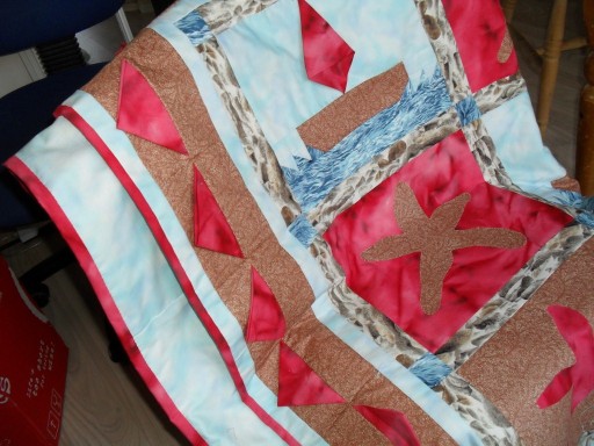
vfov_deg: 40.7
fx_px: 601
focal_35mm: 35
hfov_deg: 52.6
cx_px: 297
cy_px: 223
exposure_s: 1/45
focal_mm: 6.3
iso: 200
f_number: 3.2
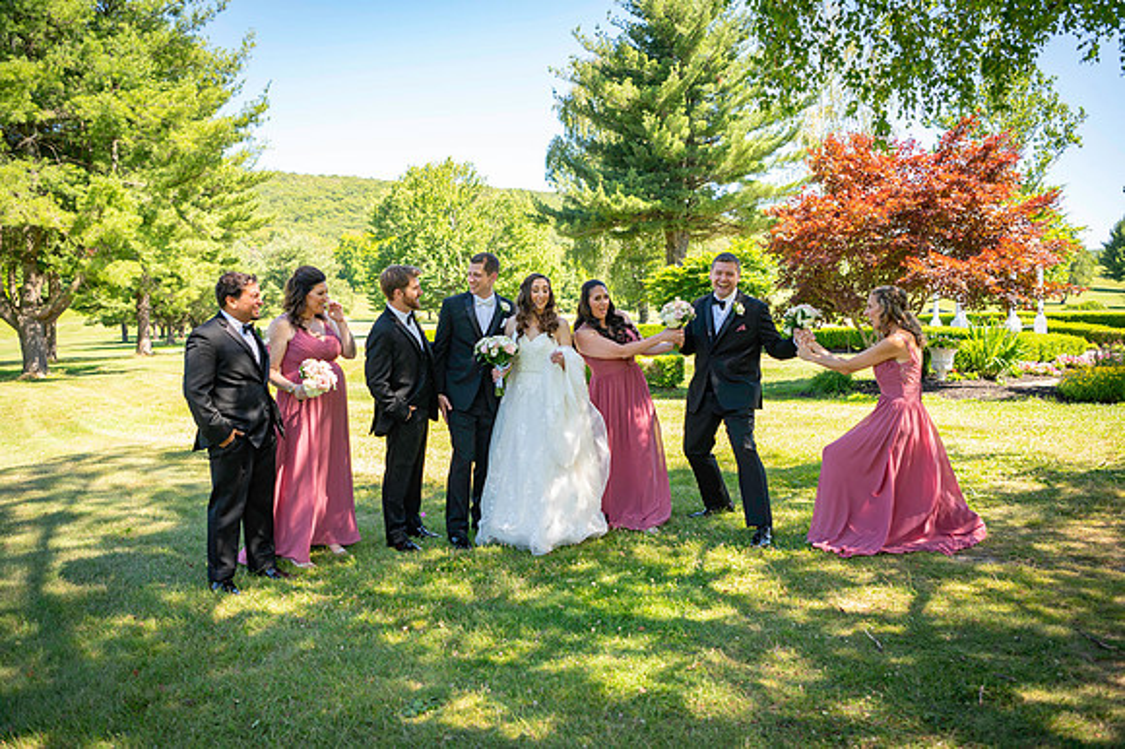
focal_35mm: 29
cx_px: 562
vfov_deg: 44.9
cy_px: 374
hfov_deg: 63.7
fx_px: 906
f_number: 3.2
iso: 100
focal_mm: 29
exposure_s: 1/250
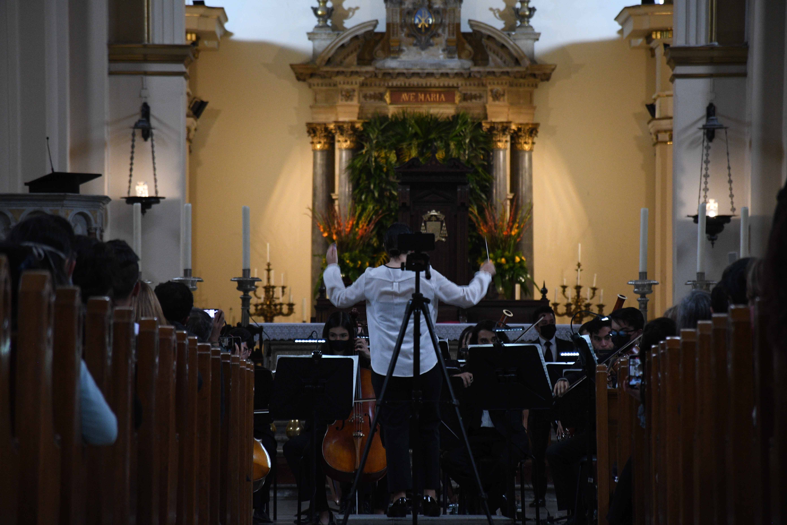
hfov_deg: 9.8
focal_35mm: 210
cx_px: 394
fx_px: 4590
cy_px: 262
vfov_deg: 6.5
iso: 2000
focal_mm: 140
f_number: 5.6
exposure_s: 1/60
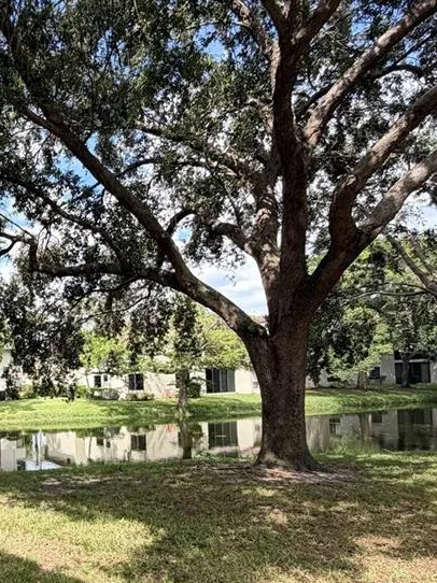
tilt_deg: +2.3
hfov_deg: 38.5
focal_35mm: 31
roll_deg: +2.1
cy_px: 380
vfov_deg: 57.3
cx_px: -30
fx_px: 522
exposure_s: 1/502
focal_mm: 2.22
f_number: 2.2
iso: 64
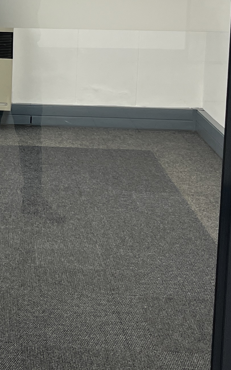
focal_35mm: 86
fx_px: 866
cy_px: 59
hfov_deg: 14.4
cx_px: -97
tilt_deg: -7.6
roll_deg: -1.9
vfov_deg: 23.6
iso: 64
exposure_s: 1/100
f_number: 1.6
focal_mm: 5.1
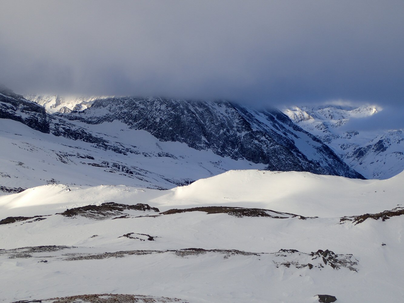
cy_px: 152
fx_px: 502
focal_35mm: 43
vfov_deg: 33.6
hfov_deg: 43.8
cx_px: 202
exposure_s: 1/400
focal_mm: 7.86
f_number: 4
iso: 100
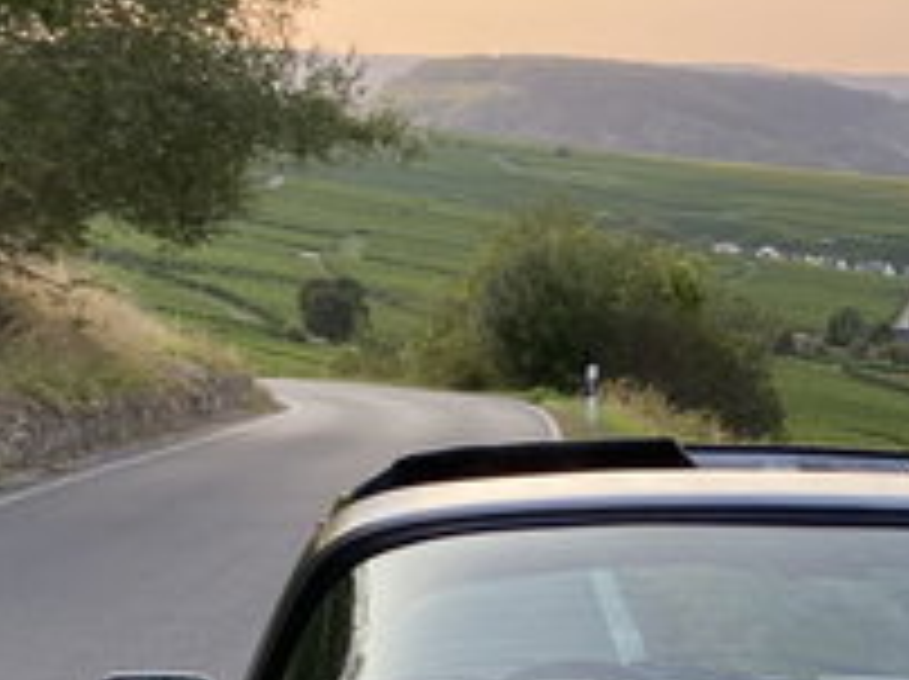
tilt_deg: -16.0
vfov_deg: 14.1
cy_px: 991
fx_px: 2597
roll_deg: -3.0
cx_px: 1436
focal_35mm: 99
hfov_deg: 17.5
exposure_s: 1/122
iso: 32
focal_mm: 4.25
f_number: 1.8
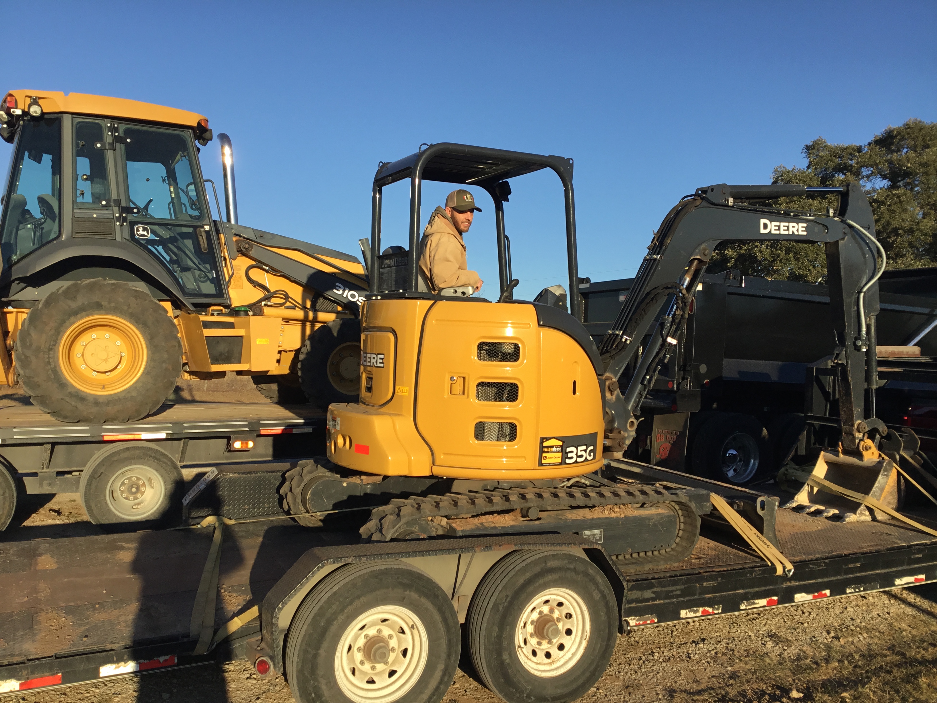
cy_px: 352
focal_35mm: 31
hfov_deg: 58.4
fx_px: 839
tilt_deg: +1.4
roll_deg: -2.5
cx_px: 468
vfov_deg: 45.4
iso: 25
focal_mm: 3.3
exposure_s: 1/926
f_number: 2.4
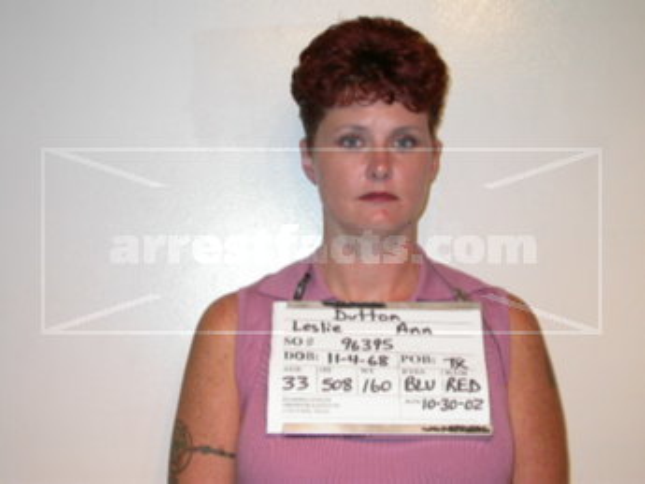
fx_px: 1118
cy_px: 242
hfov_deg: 32.2
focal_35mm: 60
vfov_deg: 24.4
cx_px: 322
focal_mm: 12.6
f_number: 3.1
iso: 100
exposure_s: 1/60.3
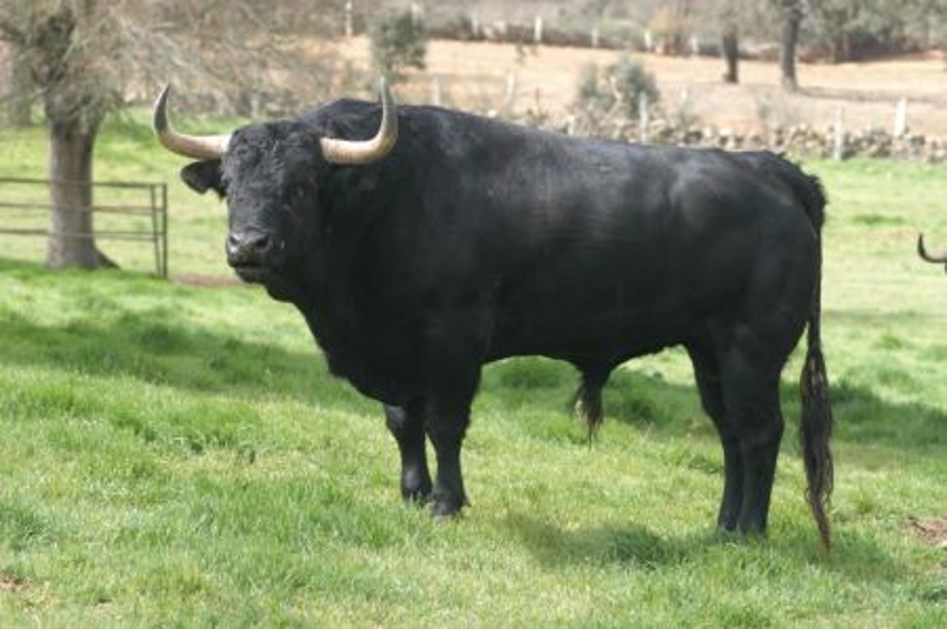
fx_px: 4730
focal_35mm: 180
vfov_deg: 7.6
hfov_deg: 11.4
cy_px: 314
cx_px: 474
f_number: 5.6
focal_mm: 120
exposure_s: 1/180
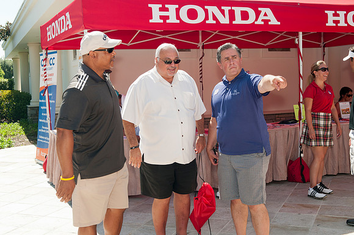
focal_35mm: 48
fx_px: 471
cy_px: 118
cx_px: 177
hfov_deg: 41.2
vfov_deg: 28.0
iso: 200
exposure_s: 1/160
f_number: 6.3
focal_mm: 32
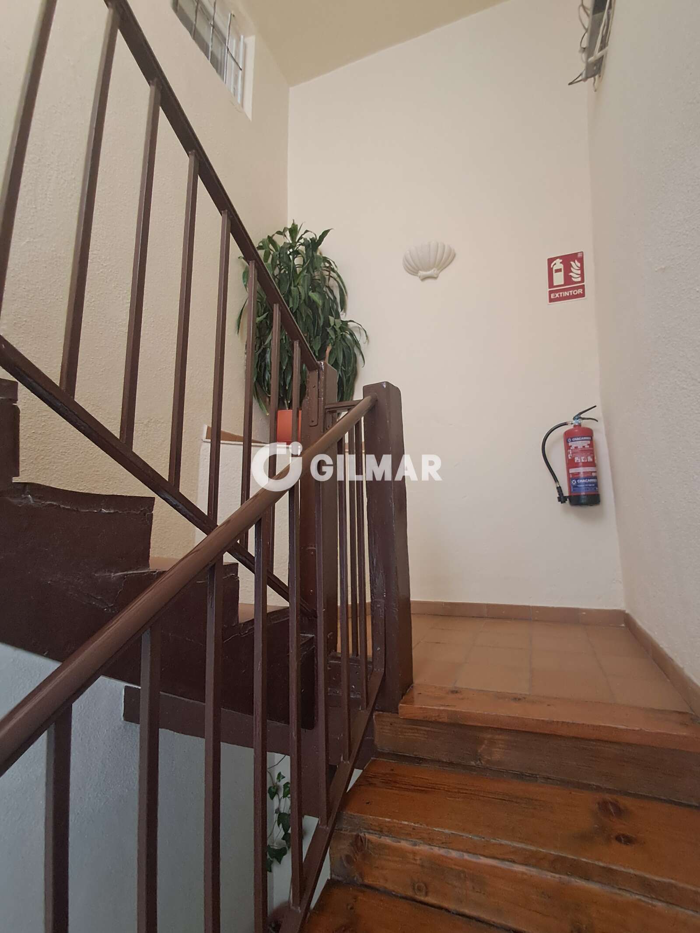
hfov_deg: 78.1
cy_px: 466
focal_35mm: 16
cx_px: 350
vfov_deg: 94.5
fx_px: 431
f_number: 2.2
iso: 250
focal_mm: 1.64
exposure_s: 1/50
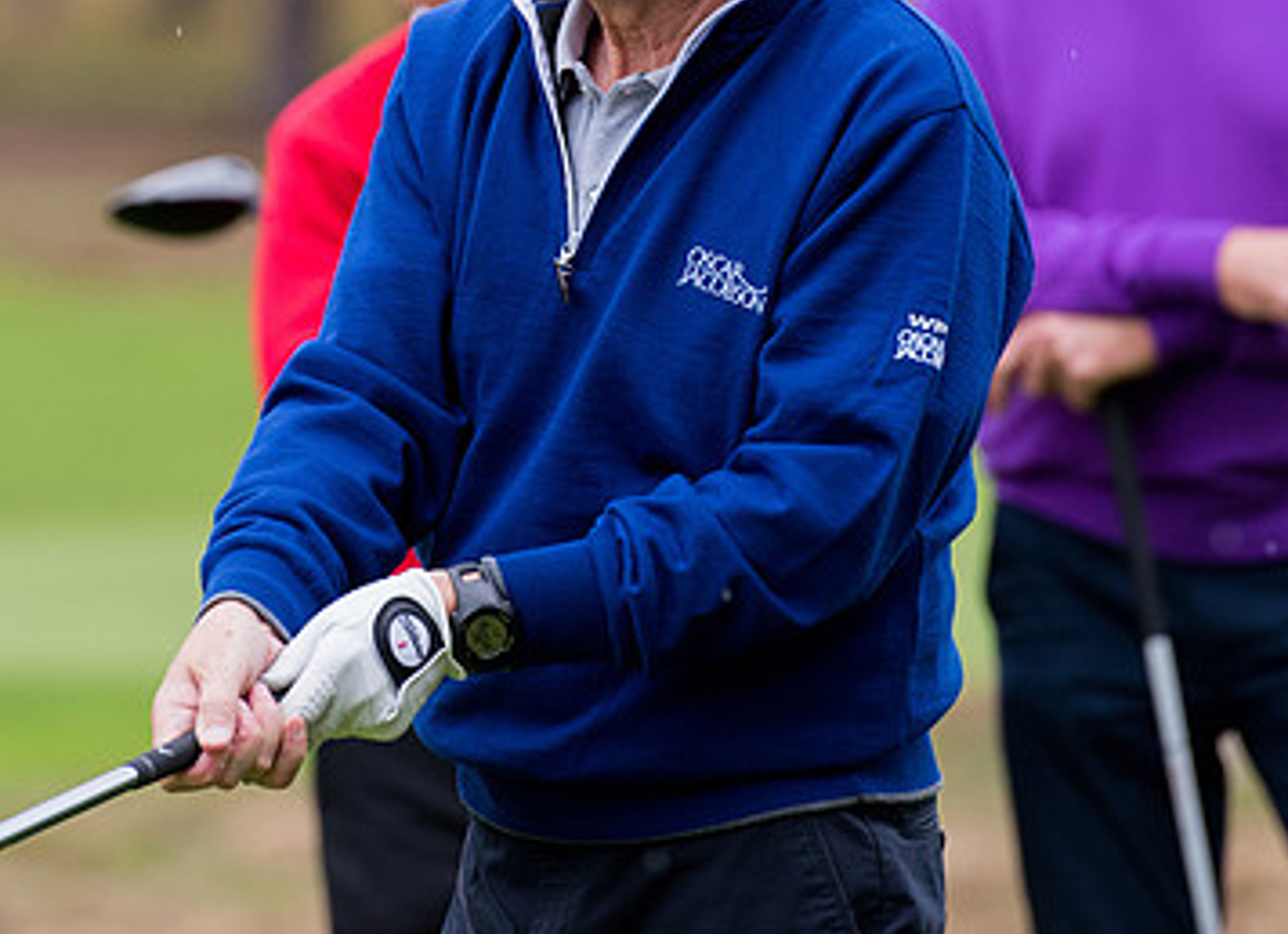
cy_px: 98
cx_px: 469
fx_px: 15477
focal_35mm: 421
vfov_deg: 3.5
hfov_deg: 4.8
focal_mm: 200
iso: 1000
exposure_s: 1/1000
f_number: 4
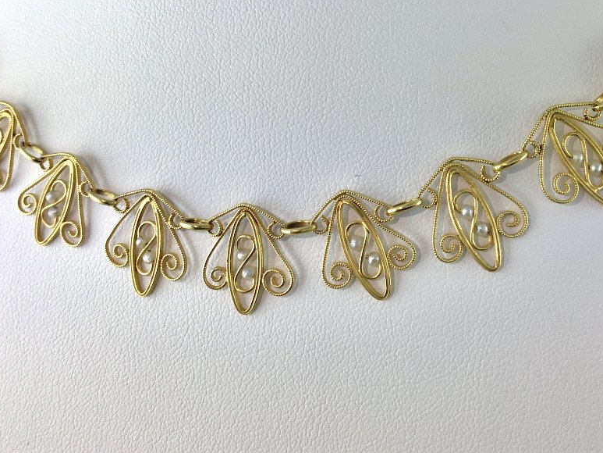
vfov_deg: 31.8
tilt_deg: -19.9
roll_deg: -0.8
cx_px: 325
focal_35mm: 45
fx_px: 784
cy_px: 137
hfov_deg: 42.0
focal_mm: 4.15
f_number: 2.2
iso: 25
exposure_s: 1/291
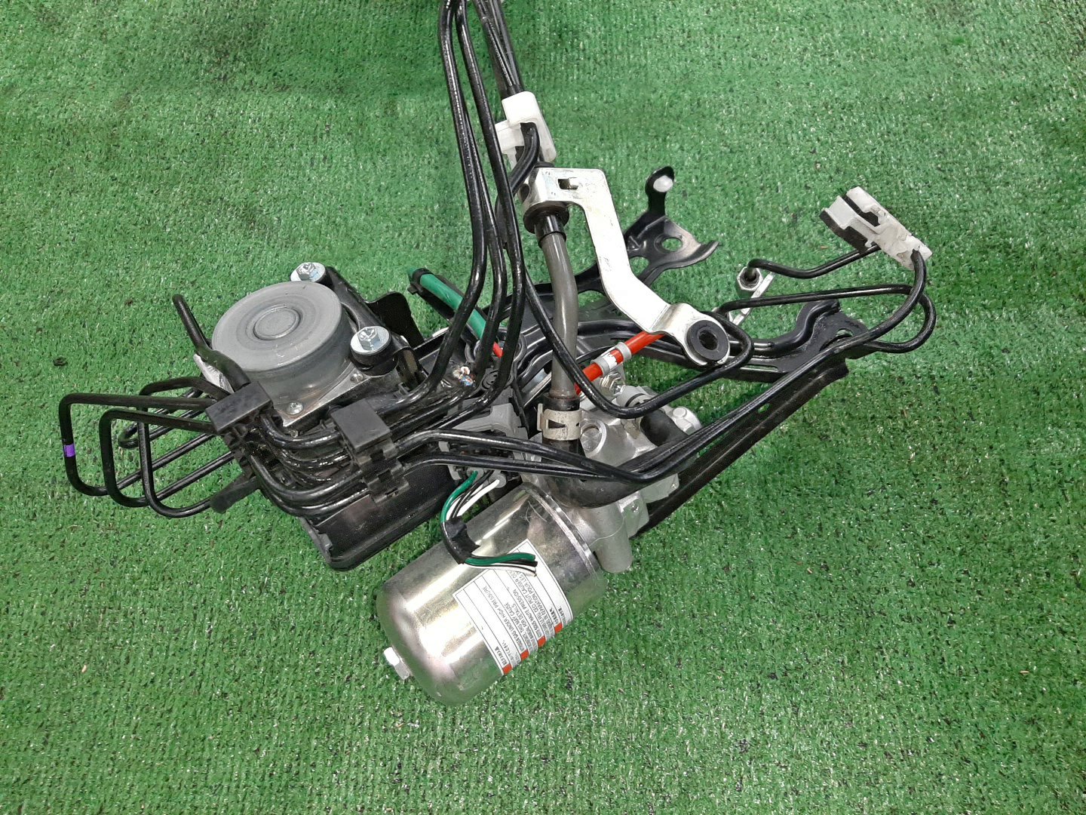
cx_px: 543
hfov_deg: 67.3
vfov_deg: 53.1
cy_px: 408
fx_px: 816
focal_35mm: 26
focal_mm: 3.93
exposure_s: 1/50
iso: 241
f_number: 1.7
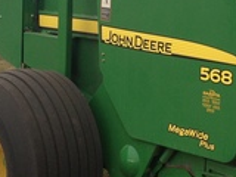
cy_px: 21
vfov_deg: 12.4
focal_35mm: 119
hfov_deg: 16.3
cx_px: 227
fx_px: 811
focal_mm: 4.28
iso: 50
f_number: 2.4
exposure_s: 1/521
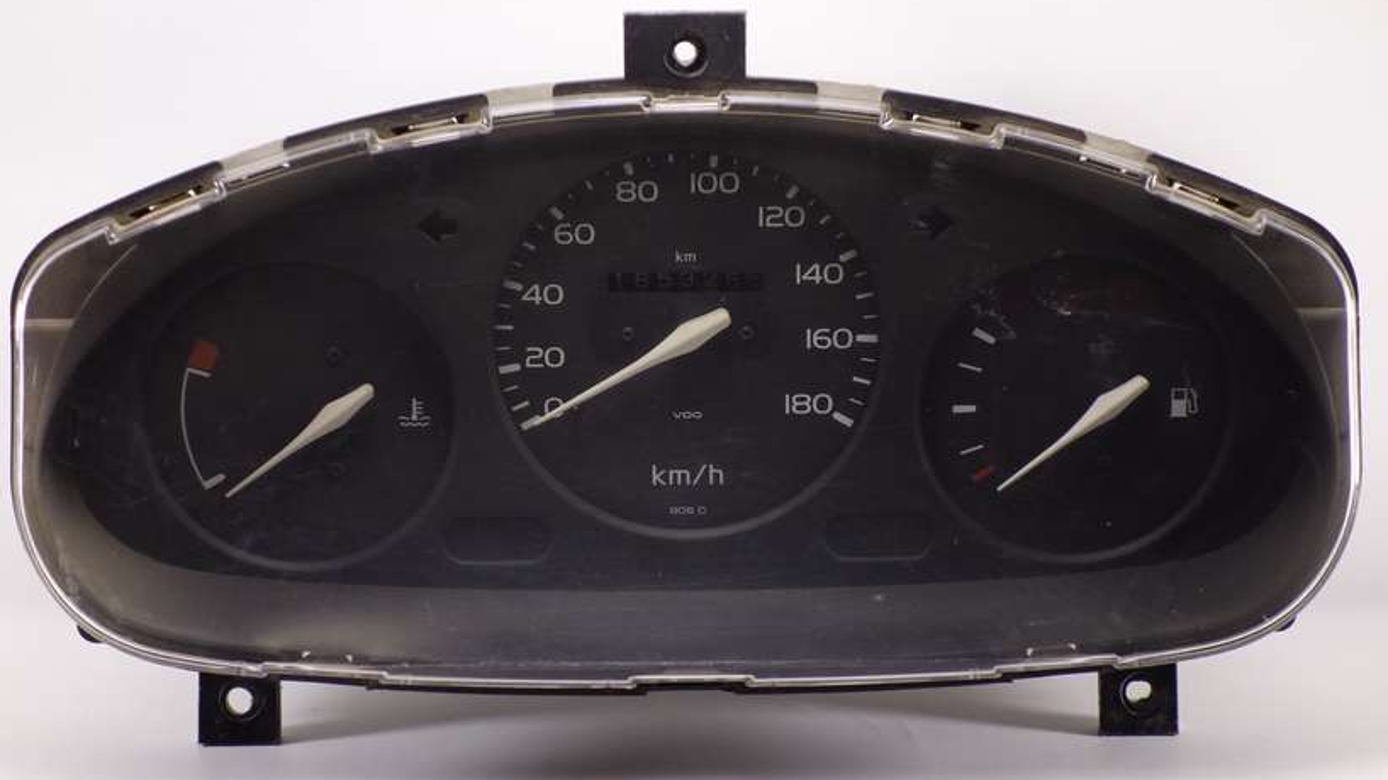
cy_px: 370
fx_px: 3827
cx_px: 694
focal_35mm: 104
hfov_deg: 20.6
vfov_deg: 11.6
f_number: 4.9
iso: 800
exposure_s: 1/100
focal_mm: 36.84
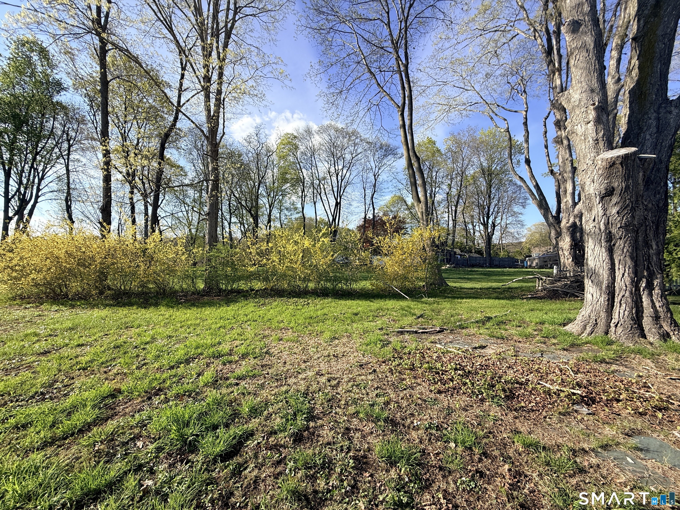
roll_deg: -0.8
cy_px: 255
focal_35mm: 14
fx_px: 275
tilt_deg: +1.7
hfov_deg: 102.1
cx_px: 340
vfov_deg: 85.7
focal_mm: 2.22
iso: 50
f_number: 2.2
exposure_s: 1/1017
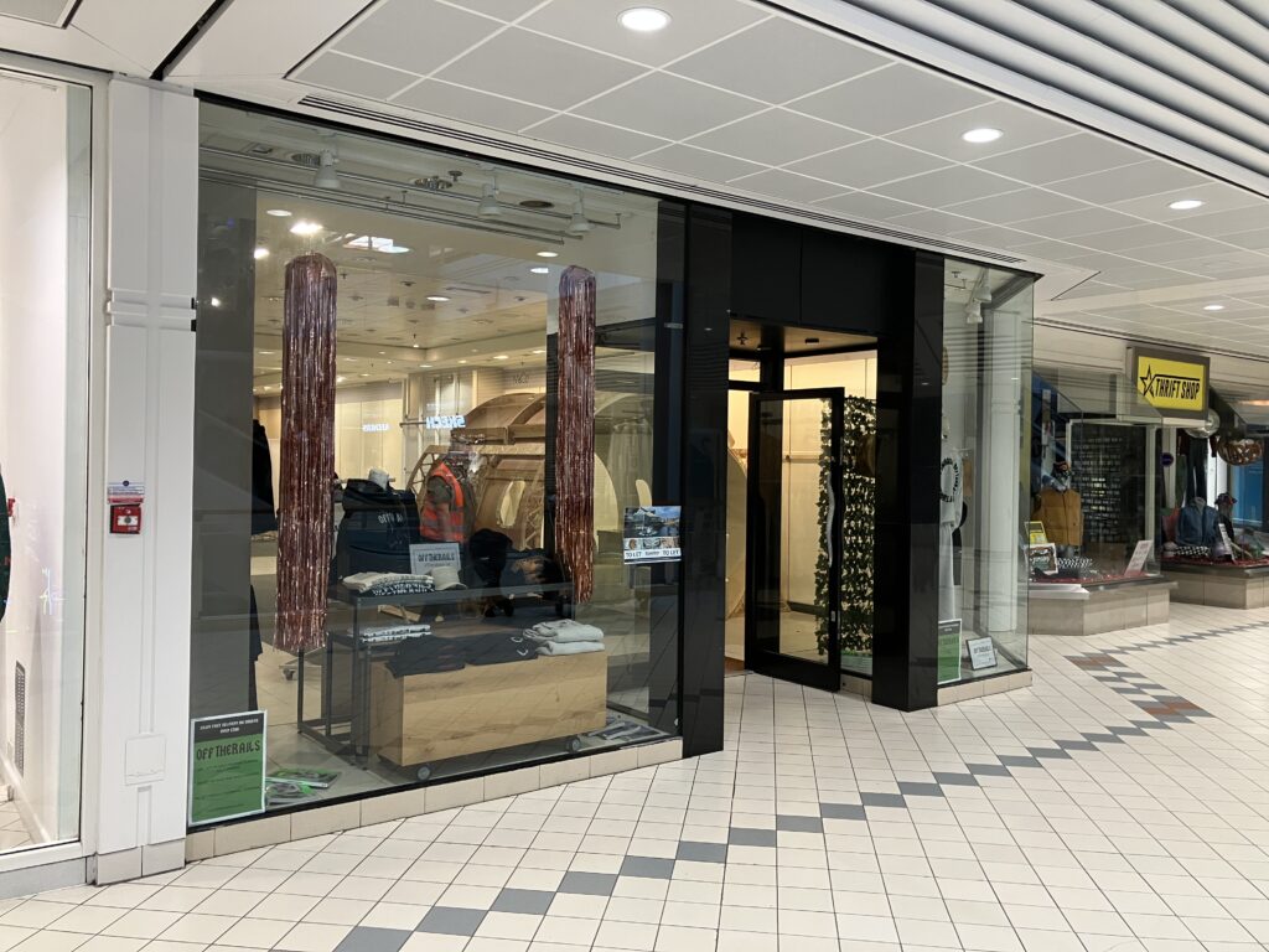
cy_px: 476
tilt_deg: +0.2
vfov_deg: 49.7
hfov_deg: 63.4
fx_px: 1026
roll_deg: -1.5
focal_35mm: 28
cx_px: 634
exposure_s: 1/50
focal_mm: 3.99
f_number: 1.8
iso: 125
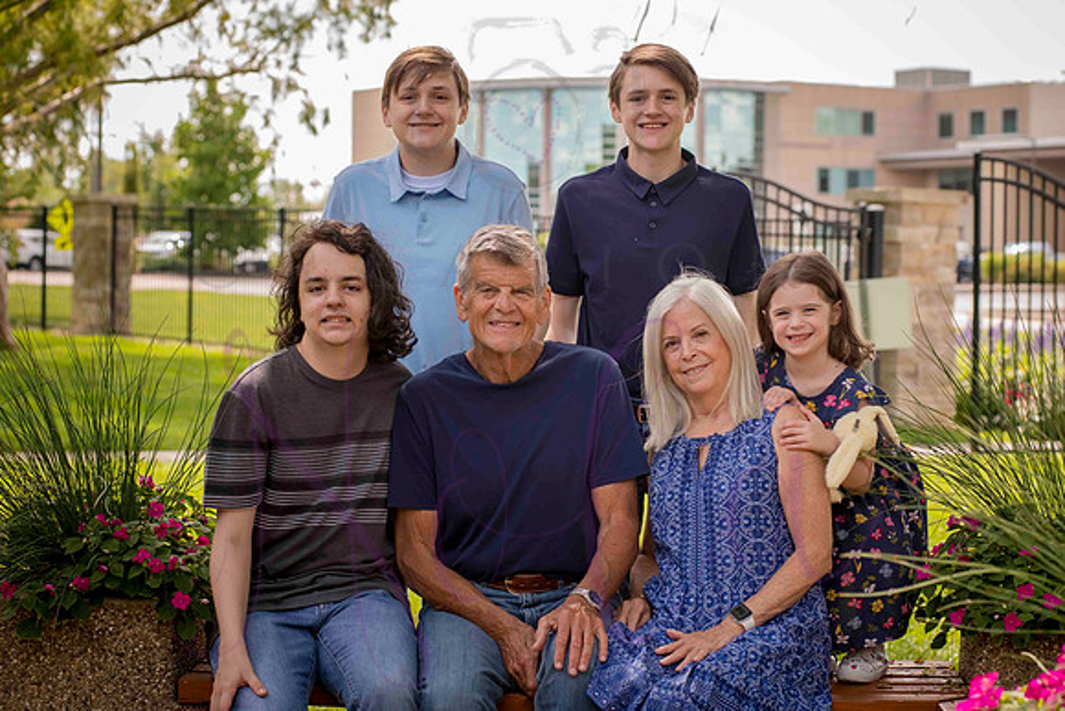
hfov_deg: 23.5
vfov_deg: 15.8
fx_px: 2556
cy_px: 327
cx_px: 575
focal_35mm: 86
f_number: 6.3
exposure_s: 1/320
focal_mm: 80
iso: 400
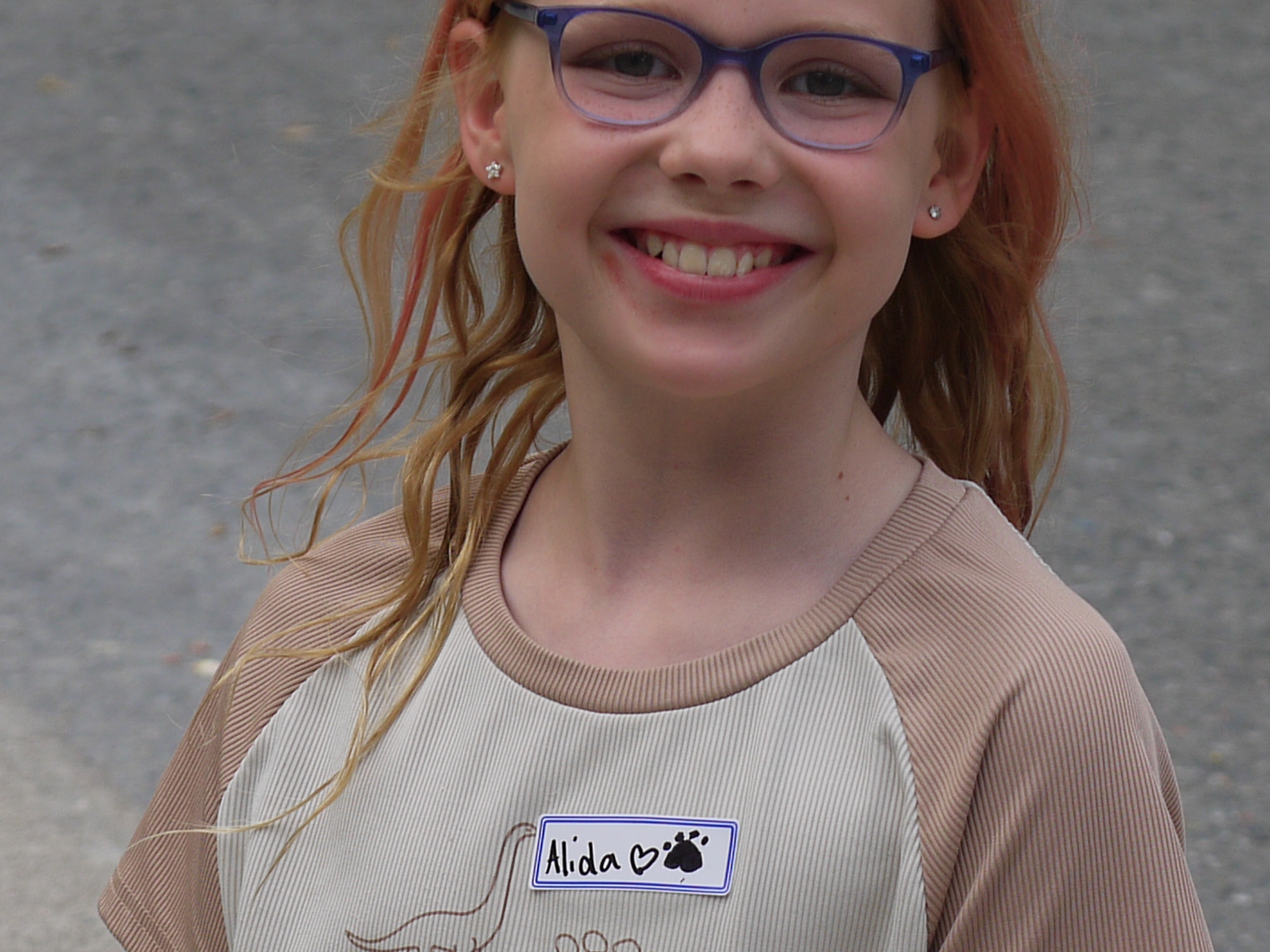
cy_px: 1033
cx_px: 550
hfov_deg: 7.8
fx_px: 9320
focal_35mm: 254
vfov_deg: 5.8
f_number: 4
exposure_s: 1/400
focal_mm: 45
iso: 100
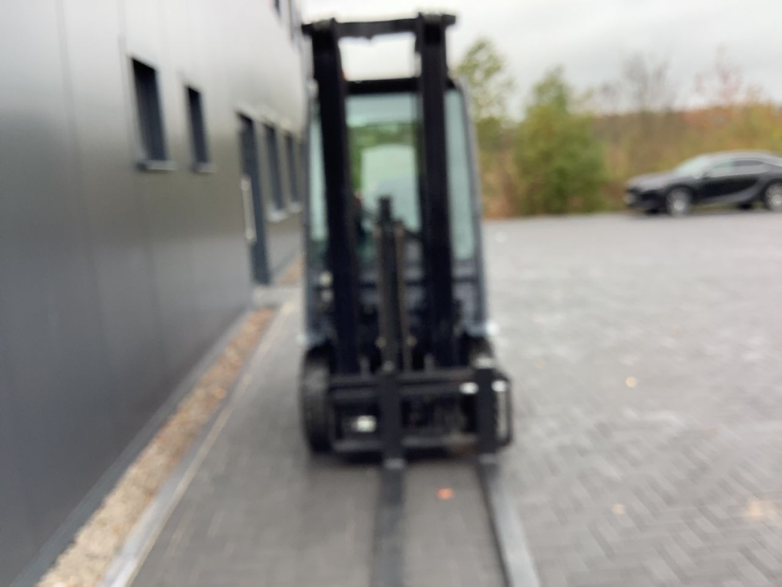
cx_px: 391
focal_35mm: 31
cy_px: 294
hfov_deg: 58.4
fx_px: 700
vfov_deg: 45.4
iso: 25
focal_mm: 3.3
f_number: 2.4
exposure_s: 1/120
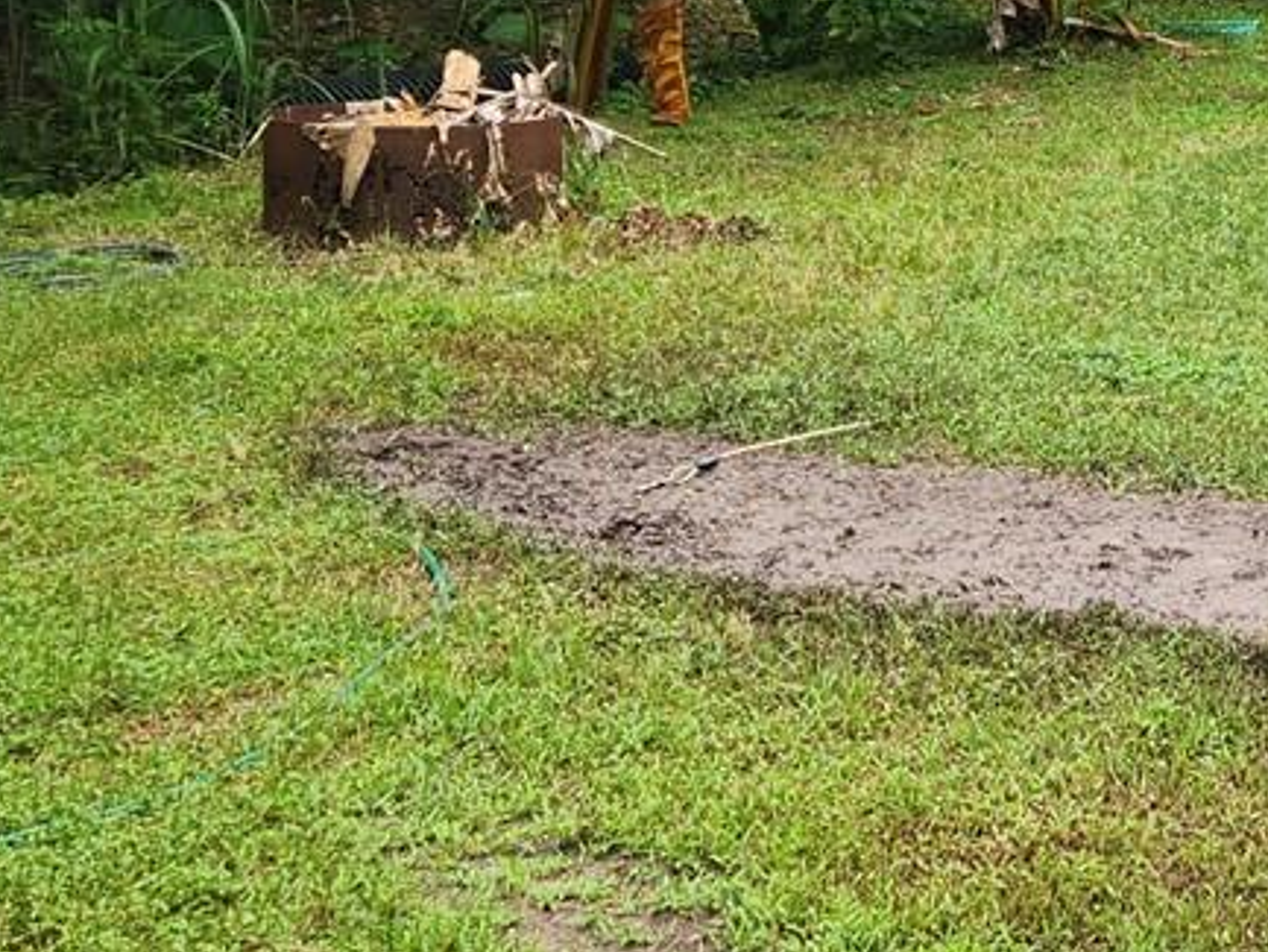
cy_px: 56
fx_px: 3114
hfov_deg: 20.7
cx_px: 1696
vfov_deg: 17.1
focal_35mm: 85
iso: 20
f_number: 1.8
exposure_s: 1/127
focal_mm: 5.4
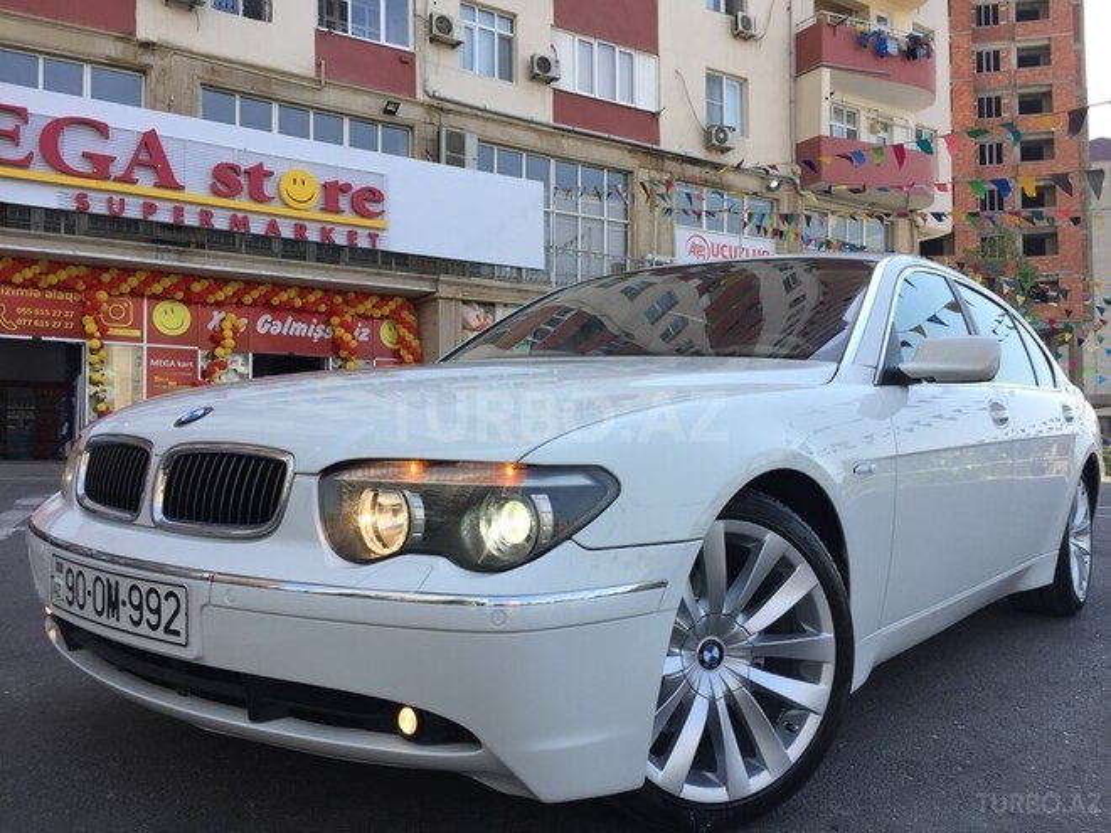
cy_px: 416
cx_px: 556
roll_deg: -0.2
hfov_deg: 61.7
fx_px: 931
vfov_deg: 48.2
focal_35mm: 29
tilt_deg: +2.9
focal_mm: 4.15
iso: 32
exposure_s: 1/670
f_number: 2.2
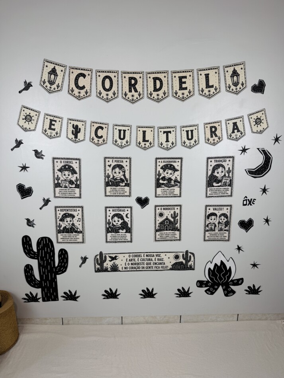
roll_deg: -0.9
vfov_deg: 71.6
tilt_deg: -13.2
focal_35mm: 24
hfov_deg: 56.8
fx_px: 262
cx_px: 142
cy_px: 189
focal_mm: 6.76
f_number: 1.78
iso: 50
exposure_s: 1/123
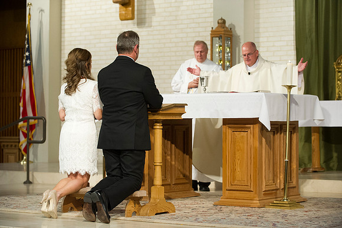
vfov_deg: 14.4
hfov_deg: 21.5
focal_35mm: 95
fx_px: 902
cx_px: 171
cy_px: 114
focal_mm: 95
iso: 5000
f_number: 3.5
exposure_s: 1/160
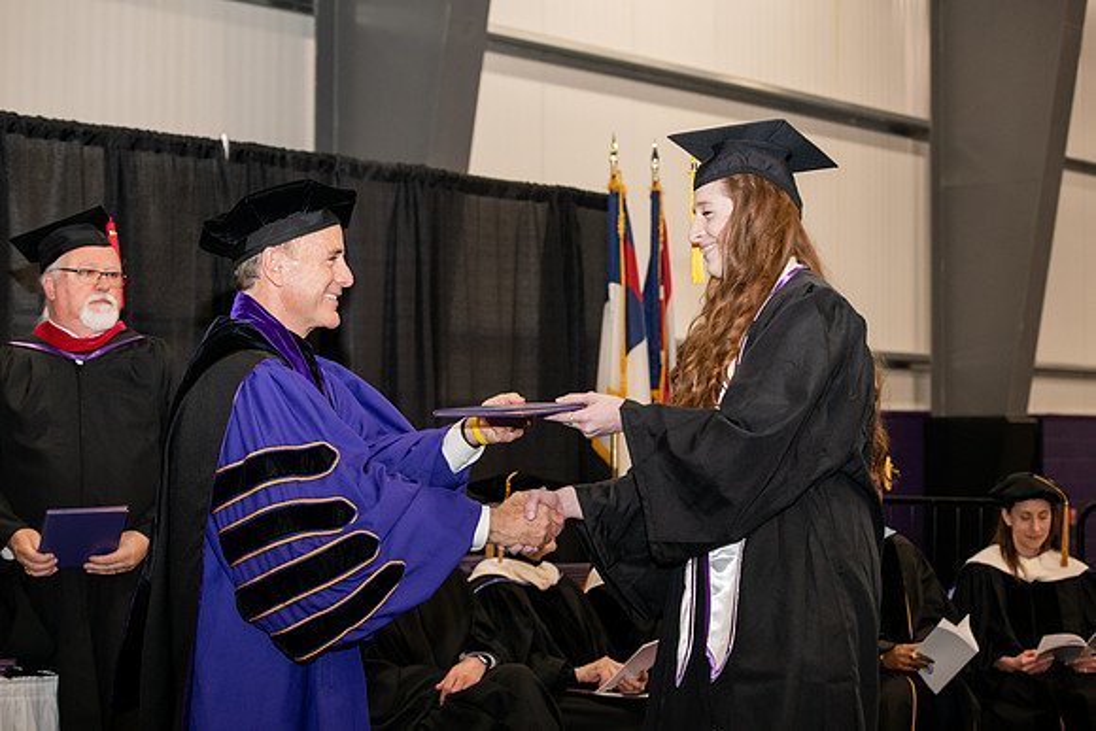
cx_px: 548
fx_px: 2132
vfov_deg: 19.5
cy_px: 366
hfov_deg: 28.8
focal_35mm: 70
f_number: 5
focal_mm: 70
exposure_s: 1/200
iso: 2000
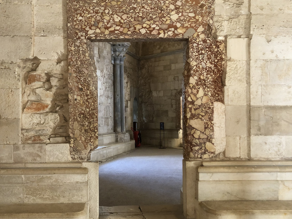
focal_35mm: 37
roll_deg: +1.6
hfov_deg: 49.8
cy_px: 123
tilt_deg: -1.7
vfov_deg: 38.6
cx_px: 115
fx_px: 312
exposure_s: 1/13
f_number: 1.8
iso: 100
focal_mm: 4
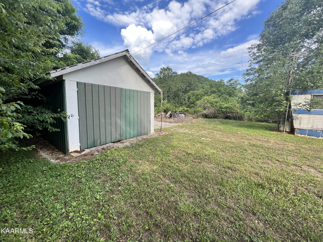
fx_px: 121
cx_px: 162
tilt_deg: -6.0
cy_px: 121
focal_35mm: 13
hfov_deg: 106.2
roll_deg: +0.5
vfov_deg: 89.9
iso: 32
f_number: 1.8
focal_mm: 1.57
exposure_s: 1/391
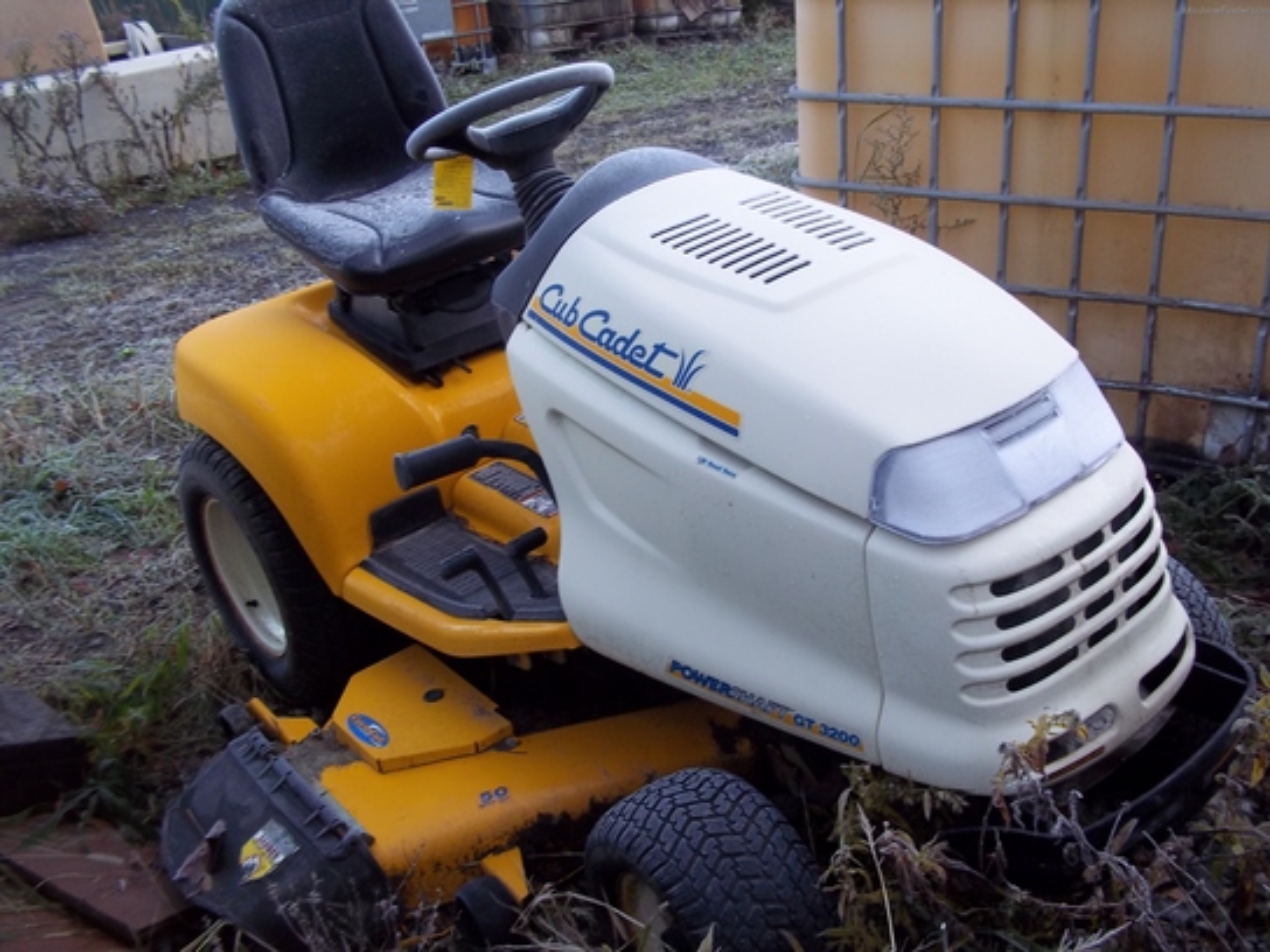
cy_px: 476
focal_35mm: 36
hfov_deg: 51.4
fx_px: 1321
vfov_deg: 39.7
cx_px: 635
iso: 80
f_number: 3.1
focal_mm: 6.5
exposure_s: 1/100
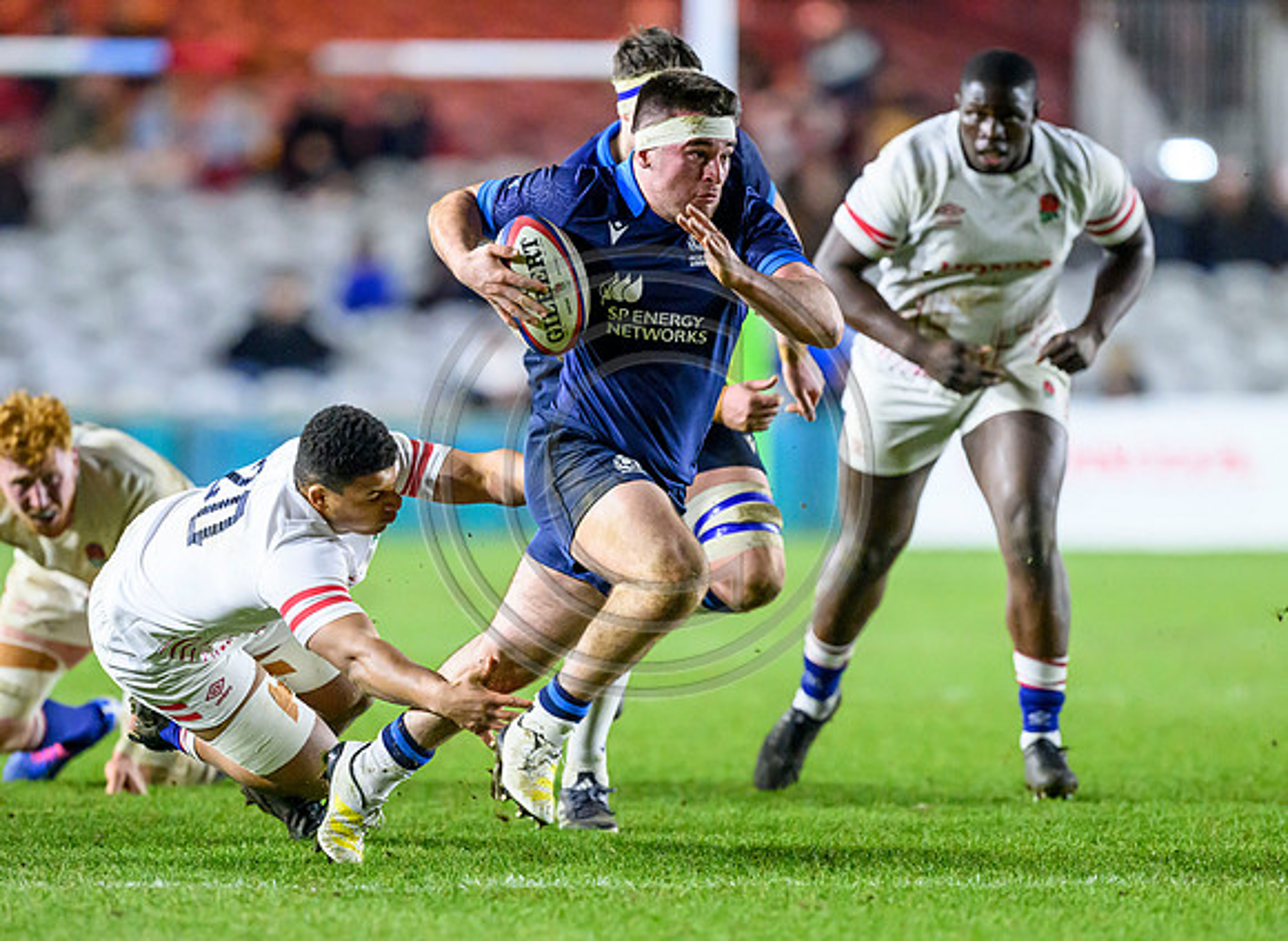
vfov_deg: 2.7
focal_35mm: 533
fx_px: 19648
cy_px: 582
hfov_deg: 3.8
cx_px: 576
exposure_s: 1/1000
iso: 8000
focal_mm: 400
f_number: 3.5
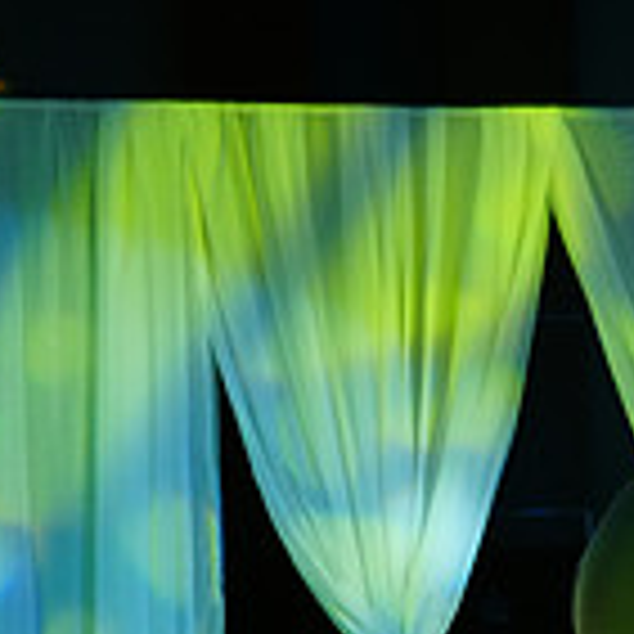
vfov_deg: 14.5
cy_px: 605
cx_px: 1272
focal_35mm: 119
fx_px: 2466
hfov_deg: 12.8
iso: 2000
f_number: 4
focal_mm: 34
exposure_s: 1/100
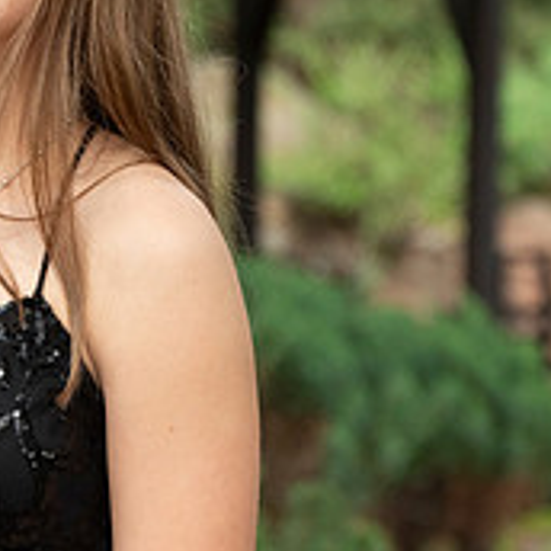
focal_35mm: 315
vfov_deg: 5.5
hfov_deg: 5.5
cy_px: -8
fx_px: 5673
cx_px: -26
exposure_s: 1/800
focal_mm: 110
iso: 1250
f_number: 6.3
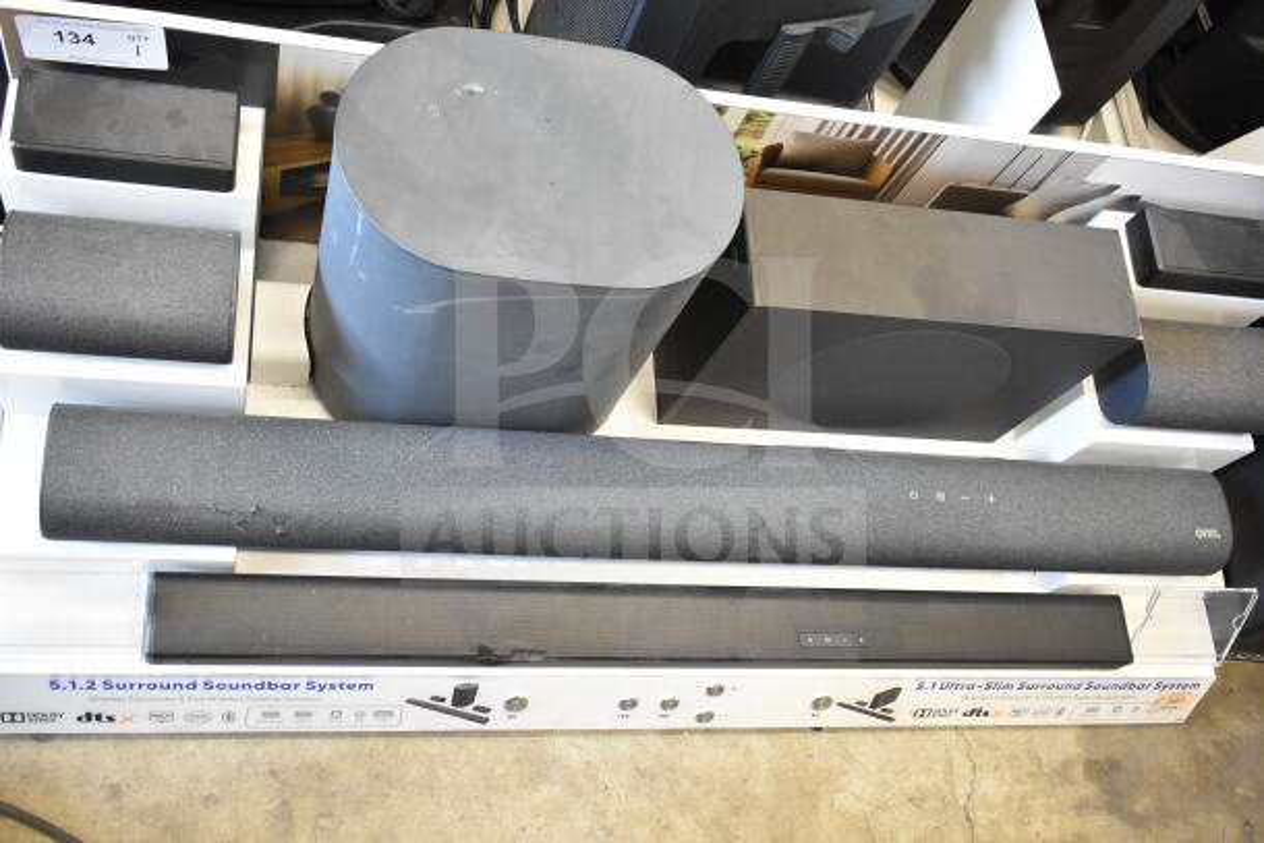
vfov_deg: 36.9
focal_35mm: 36
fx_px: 1264
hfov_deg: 53.1
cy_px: 422
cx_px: 632
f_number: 4
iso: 1800
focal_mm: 24
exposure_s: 1/40
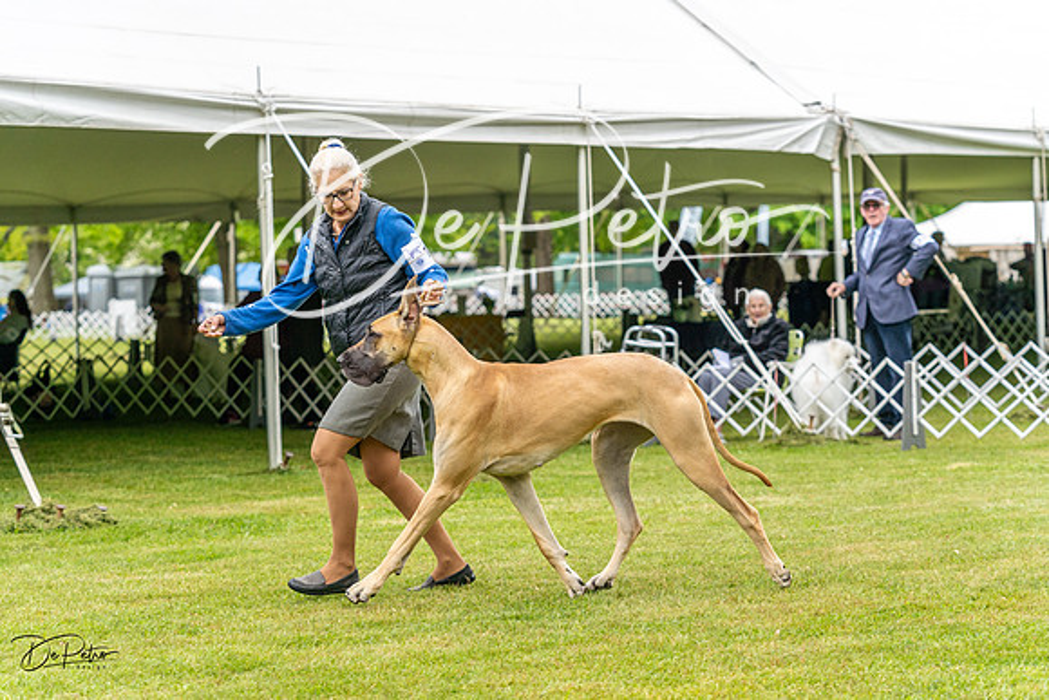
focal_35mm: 86
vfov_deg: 15.9
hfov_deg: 23.6
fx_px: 2506
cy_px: 350
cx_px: 524
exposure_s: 1/800
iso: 500
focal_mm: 86
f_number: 4
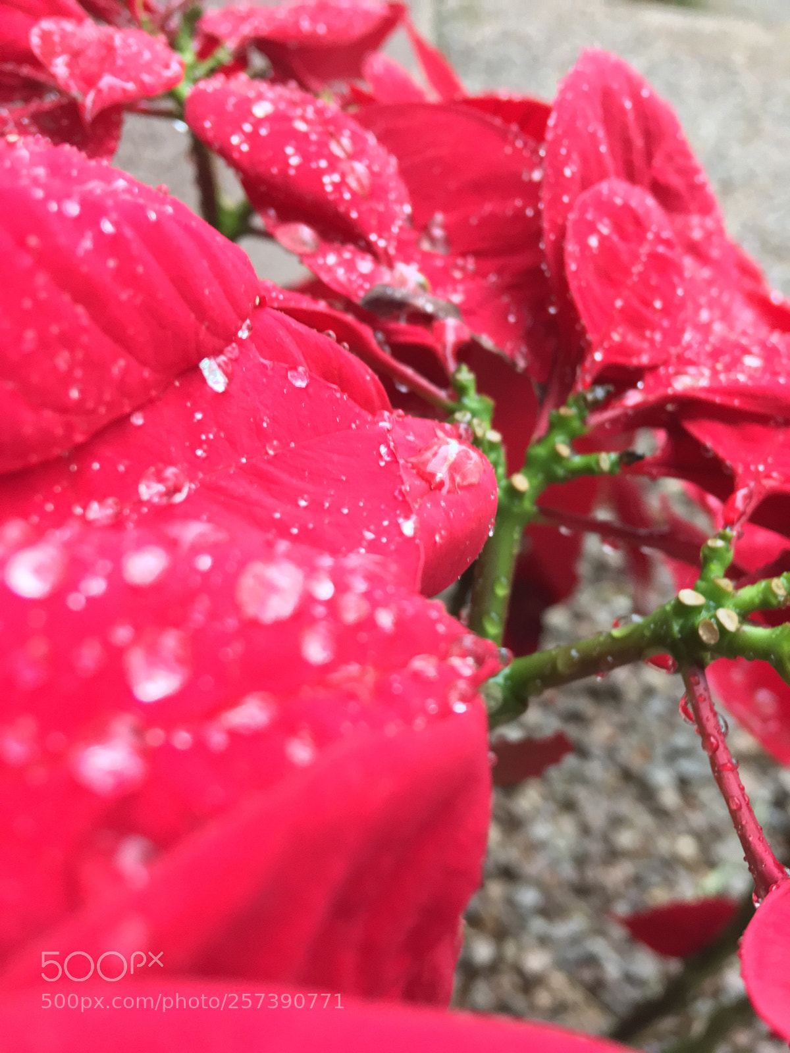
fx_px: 882
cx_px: 395
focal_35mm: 29
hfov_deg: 48.2
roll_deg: -5.2
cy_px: 526
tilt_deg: -37.2
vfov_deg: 61.7
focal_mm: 4.15
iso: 160
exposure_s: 1/30
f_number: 2.2
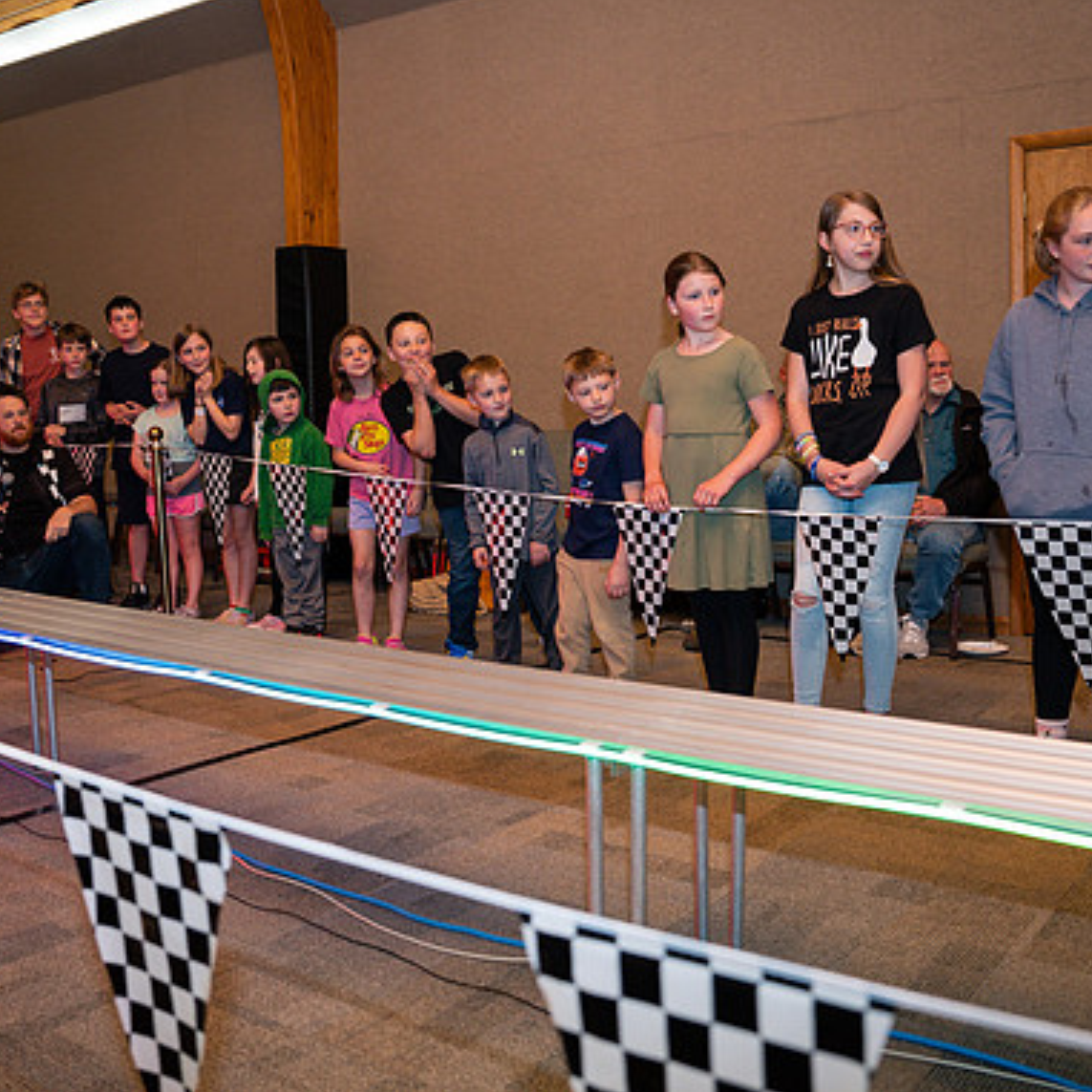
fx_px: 1249
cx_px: 477
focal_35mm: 35
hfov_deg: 47.1
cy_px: 473
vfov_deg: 47.1
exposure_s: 1/250
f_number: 3.2
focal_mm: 24
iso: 800
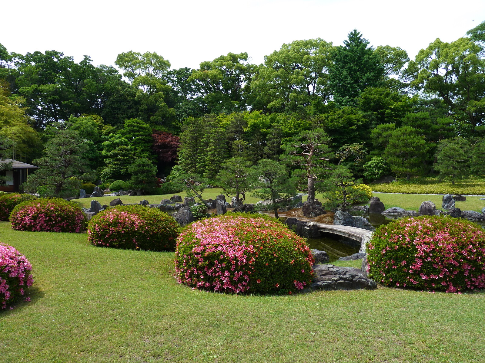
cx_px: 242
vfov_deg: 54.9
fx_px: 350
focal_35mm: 25
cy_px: 182
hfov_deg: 69.4
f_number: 4
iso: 80
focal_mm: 4.1
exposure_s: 1/320
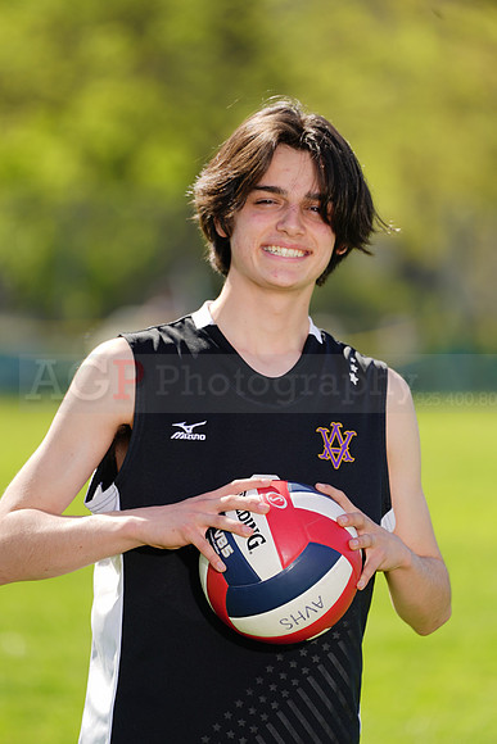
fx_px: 8278
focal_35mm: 400
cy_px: 372
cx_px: 248
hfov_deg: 3.4
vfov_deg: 5.2
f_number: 6.3
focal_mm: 400
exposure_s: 1/200
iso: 64
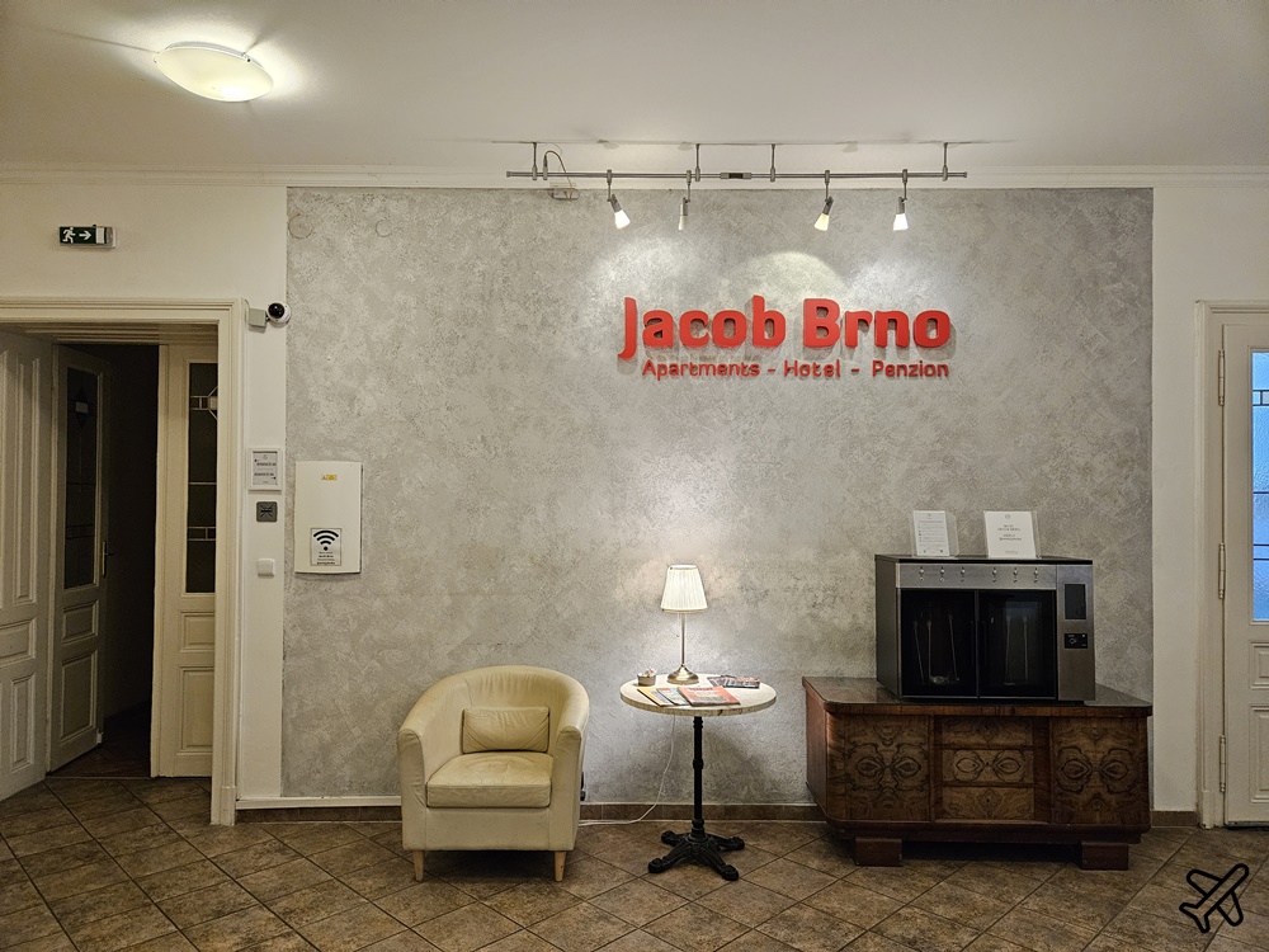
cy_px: 476
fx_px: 843
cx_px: 634
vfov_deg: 58.9
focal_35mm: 23
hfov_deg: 73.9
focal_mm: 5.4
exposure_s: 1/100
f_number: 1.8
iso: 800
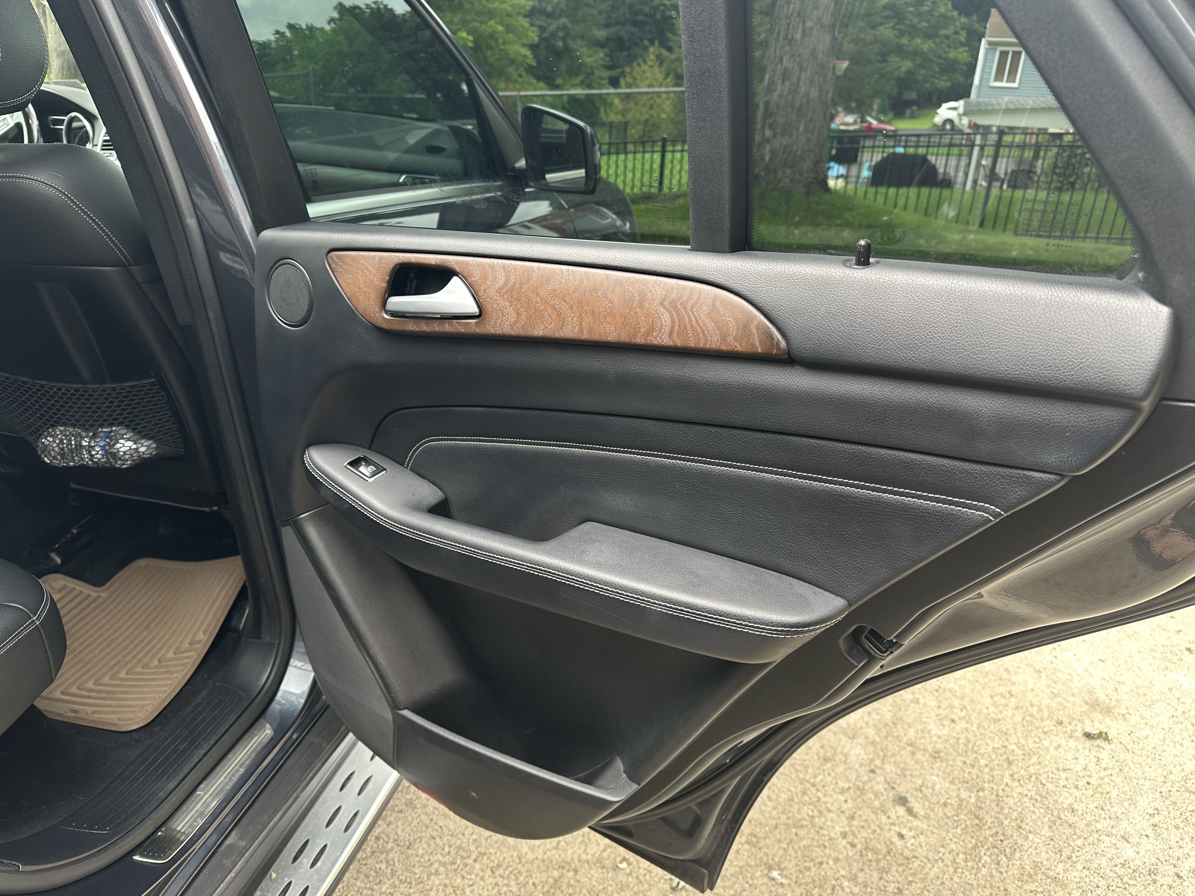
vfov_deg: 54.9
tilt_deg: -23.9
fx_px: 863
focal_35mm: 25
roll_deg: -2.4
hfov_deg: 69.4
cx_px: 579
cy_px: 440
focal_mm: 6.86
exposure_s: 1/121
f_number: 1.78
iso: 80
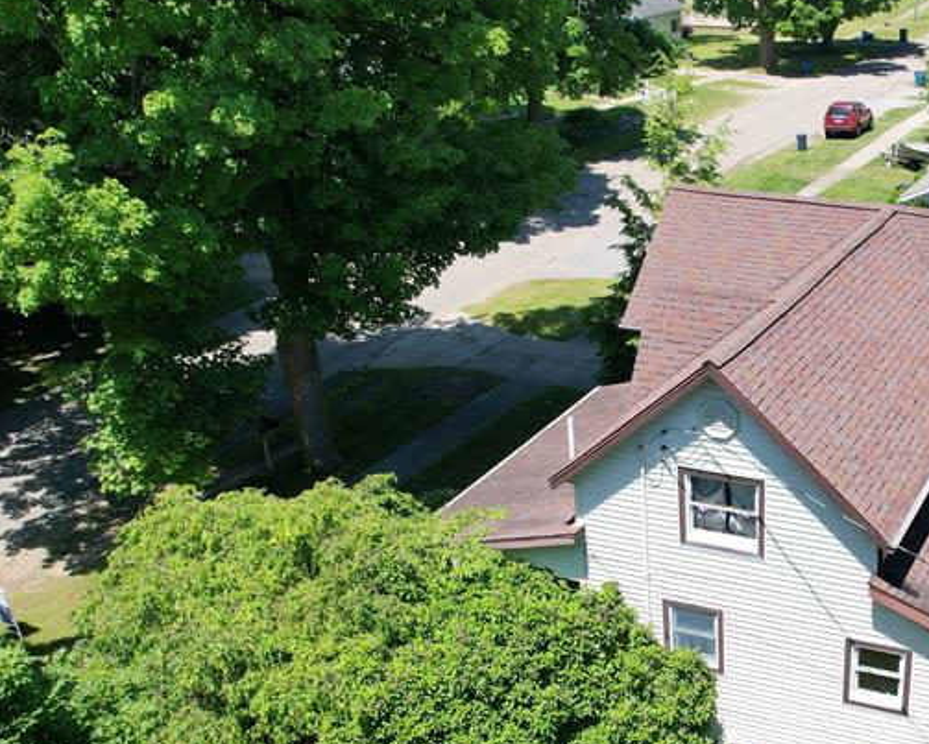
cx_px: 766
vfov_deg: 35.3
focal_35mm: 42
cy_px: 513
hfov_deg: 41.6
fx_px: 1155
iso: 100
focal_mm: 8.38
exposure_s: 1/1250
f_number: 2.8
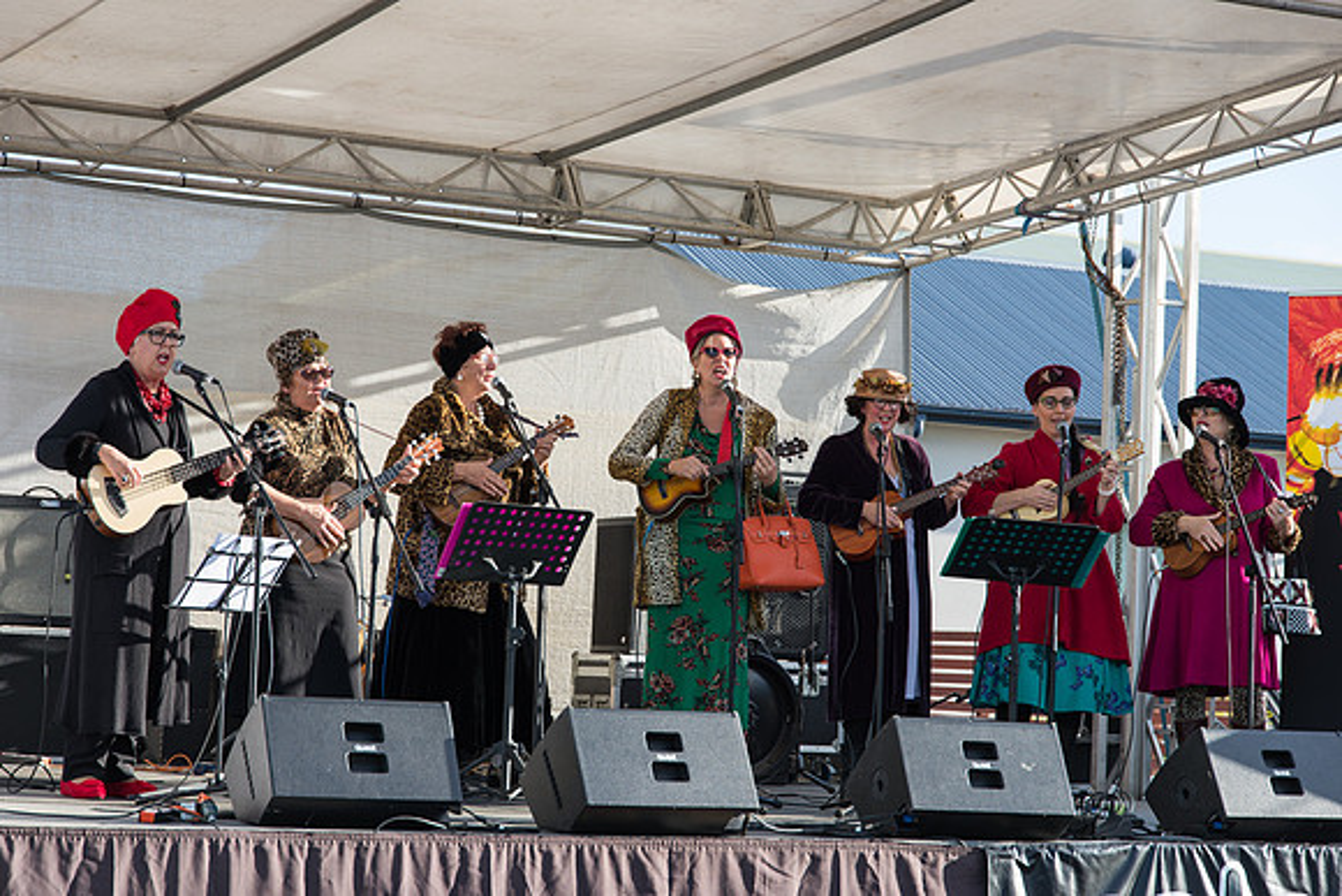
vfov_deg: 16.7
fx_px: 3057
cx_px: 671
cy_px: 448
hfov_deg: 24.8
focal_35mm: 82
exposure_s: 1/250
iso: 100
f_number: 5.6
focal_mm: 82
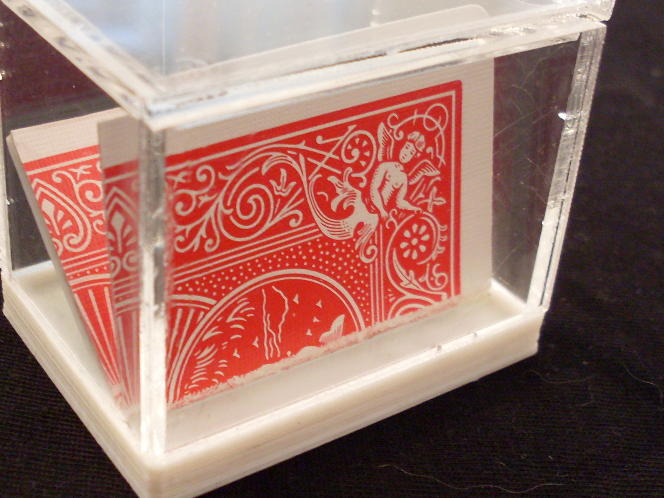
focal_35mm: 60
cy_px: 223
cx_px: 300
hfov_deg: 32.2
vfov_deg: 24.4
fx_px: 1151
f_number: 2.8
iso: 200
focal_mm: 6.3
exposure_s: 1/6
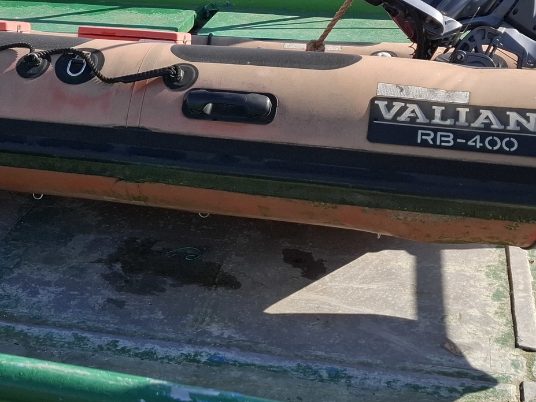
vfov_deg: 22.6
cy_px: -10
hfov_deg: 30.9
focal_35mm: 62
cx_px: 168
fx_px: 960
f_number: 1.8
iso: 50
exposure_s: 1/1664
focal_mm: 5.54
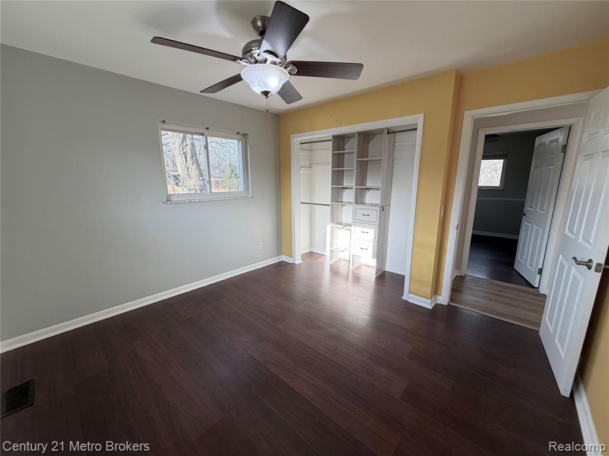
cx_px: 304
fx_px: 246
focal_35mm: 14
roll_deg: +0.4
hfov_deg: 102.1
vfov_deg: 85.7
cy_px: 228
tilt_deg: -11.6
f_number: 2.2
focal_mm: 2.22
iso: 100
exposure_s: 1/120
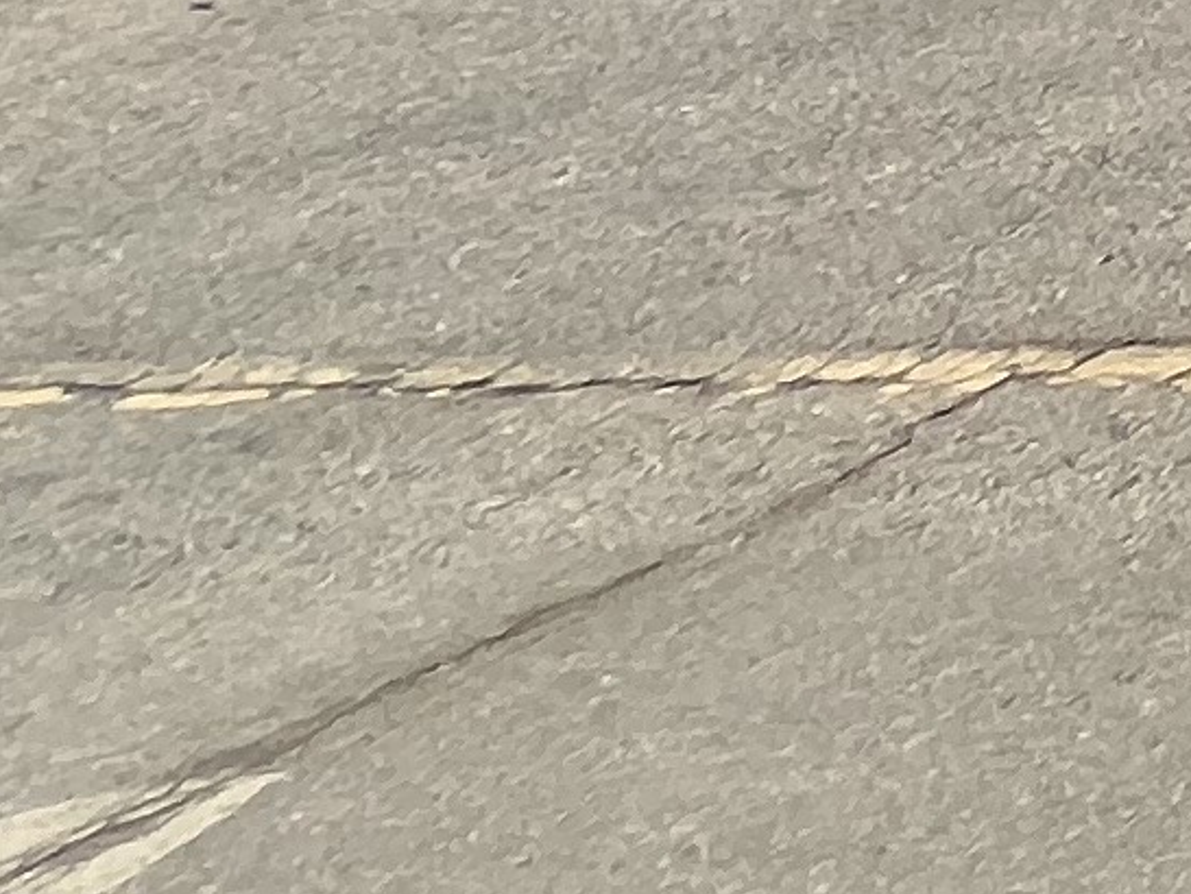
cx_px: 4219
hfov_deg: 9.4
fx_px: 3304
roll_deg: +1.3
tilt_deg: +3.6
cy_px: -1703
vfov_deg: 10.9
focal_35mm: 96
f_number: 1.8
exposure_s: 1/742
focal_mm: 1.57
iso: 32
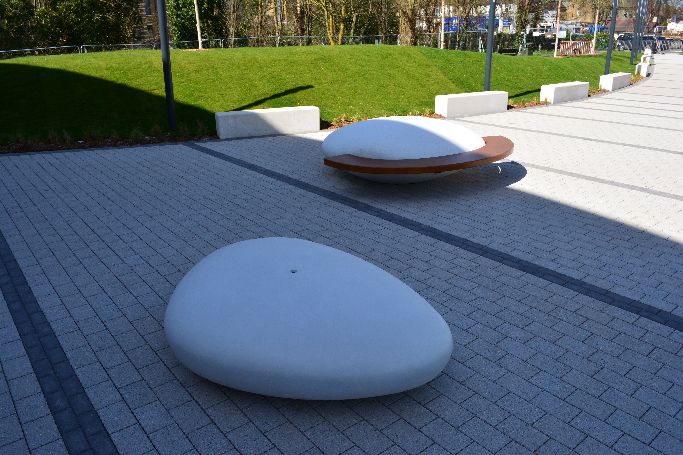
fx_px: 512
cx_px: 342
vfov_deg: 47.9
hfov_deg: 67.4
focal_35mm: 27
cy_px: 228
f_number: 10
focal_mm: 18
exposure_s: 1/250
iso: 280
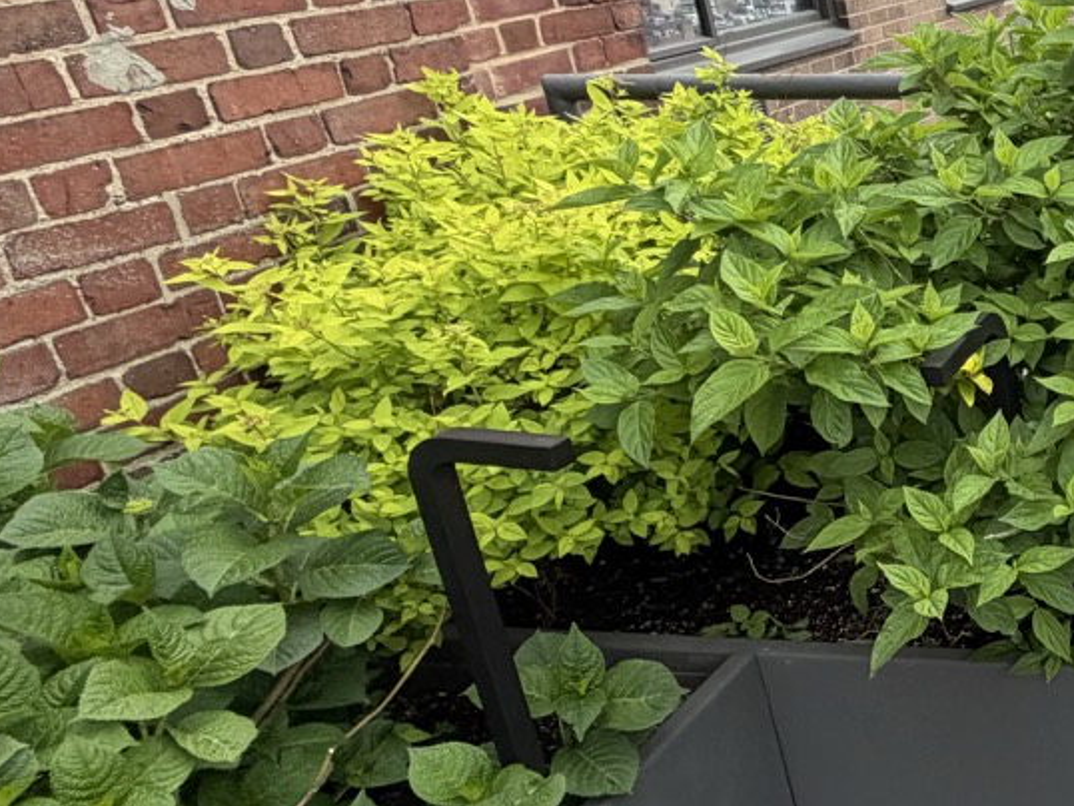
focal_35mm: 39
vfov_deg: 36.6
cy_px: 302
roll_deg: +2.4
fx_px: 1211
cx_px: 1425
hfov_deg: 33.5
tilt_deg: -21.0
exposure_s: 1/502
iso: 50
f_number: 2.2
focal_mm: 2.22
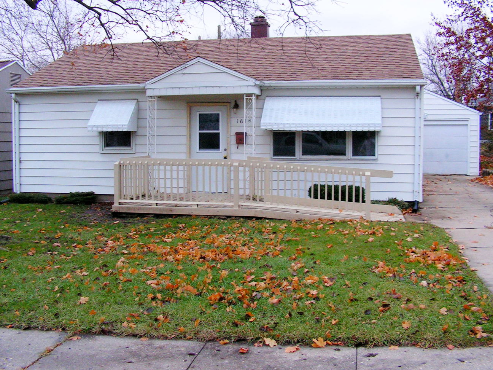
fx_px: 570
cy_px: 174
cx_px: 246
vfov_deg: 35.9
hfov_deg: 46.8
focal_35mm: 40
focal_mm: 6
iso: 125
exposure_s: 1/40
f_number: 3.2
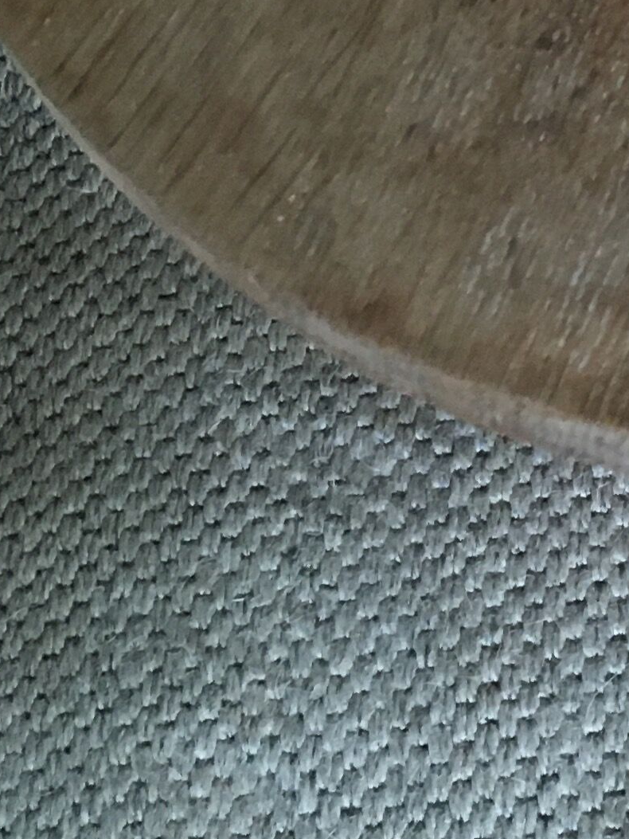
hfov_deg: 12.4
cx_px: 1054
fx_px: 2689
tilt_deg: -50.8
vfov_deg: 16.2
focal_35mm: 111
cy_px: -411
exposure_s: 1/20
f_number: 2.2
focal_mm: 4.15
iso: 200
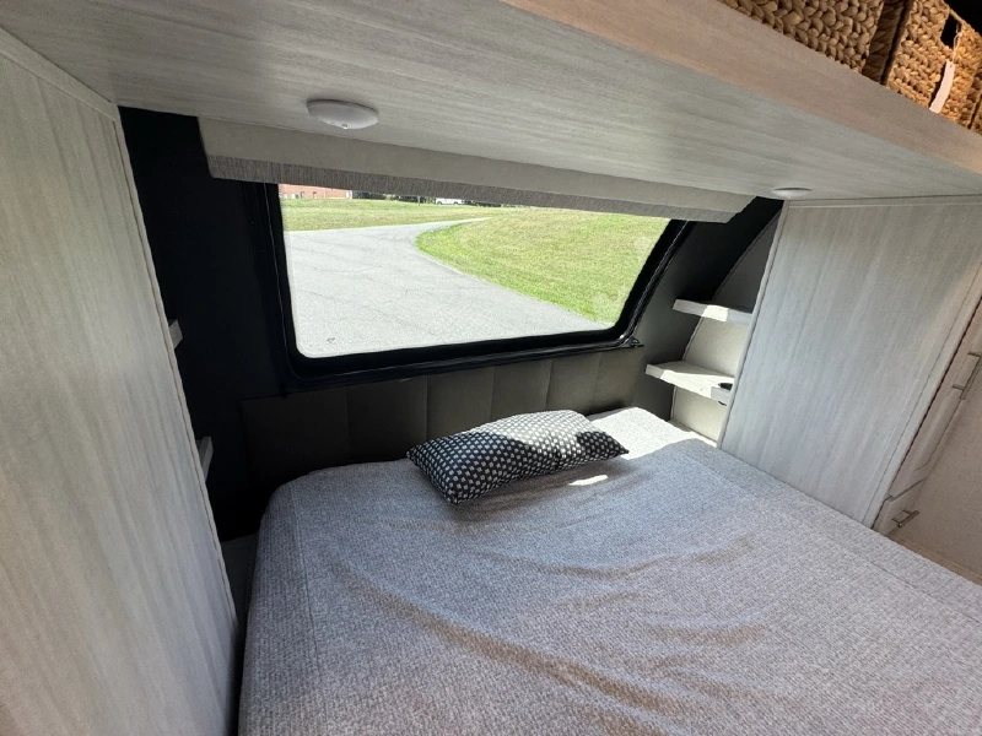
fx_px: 397
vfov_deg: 85.7
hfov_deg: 102.1
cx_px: 491
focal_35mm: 14
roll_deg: -3.2
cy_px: 368
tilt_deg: -20.0
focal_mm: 2.22
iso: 50
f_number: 2.2
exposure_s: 1/99
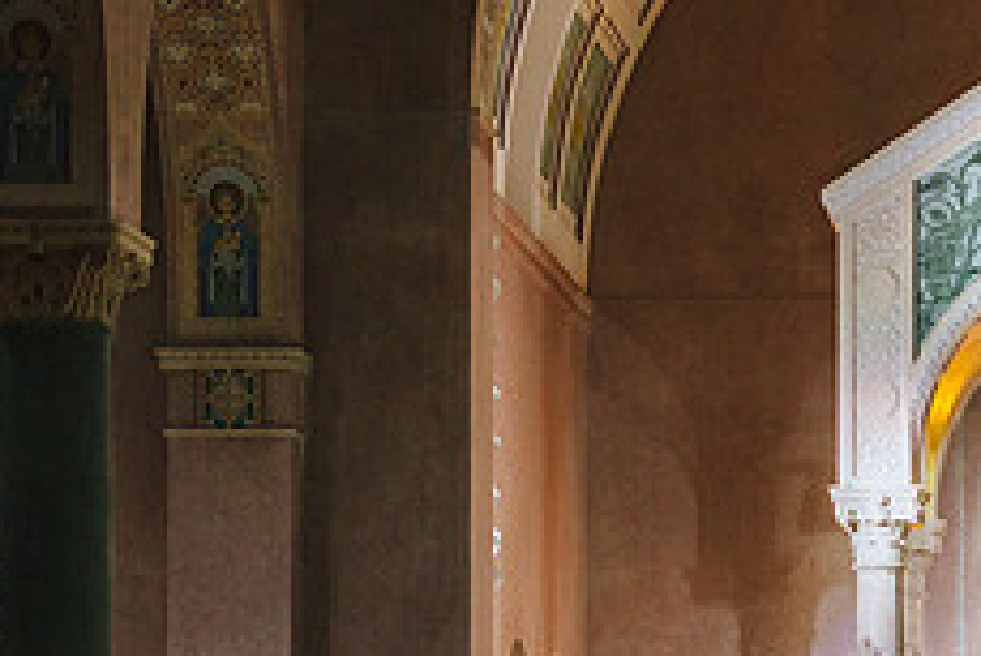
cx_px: 1114
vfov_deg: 7.7
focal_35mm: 177
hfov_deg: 11.4
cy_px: 581
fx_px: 4826
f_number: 2.8
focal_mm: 70
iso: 1600
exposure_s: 1/200
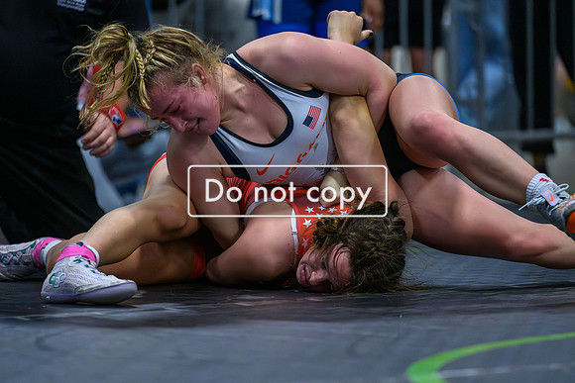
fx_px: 3996
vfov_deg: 5.5
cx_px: 236
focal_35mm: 250
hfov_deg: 8.2
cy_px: 239
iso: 14400
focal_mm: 190
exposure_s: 1/800
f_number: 2.8
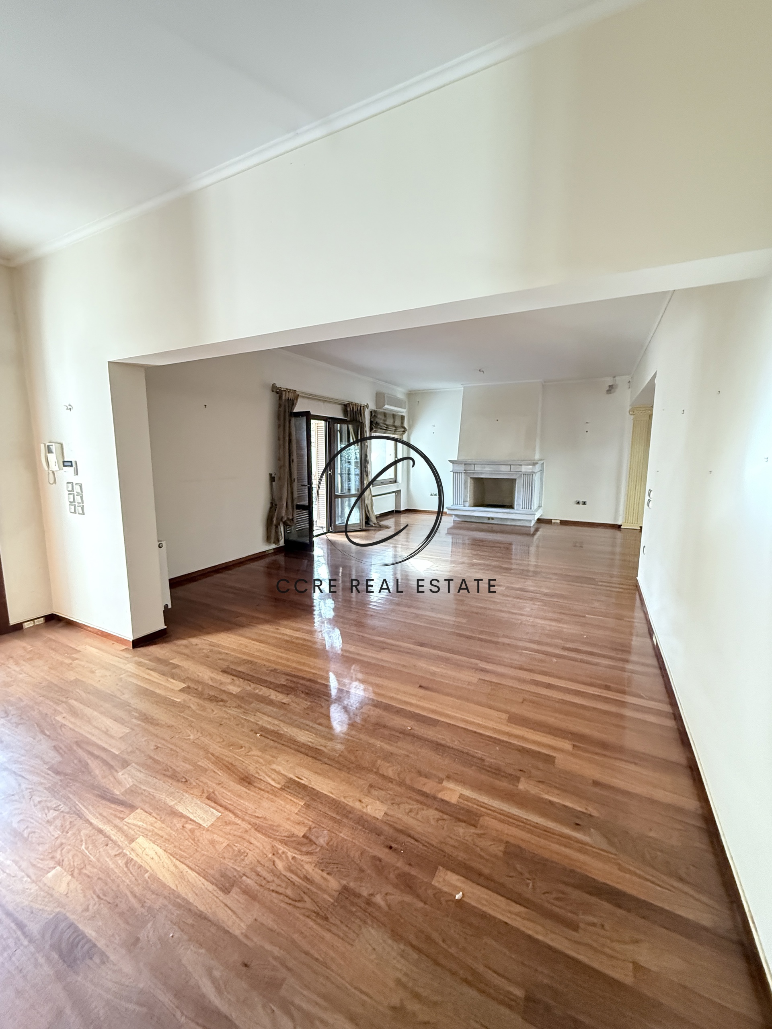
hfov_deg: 85.7
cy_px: 514
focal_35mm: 14
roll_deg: -0.6
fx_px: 416
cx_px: 386
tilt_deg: -9.3
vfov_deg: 102.1
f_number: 2.2
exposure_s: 1/60
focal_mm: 2.22
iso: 800
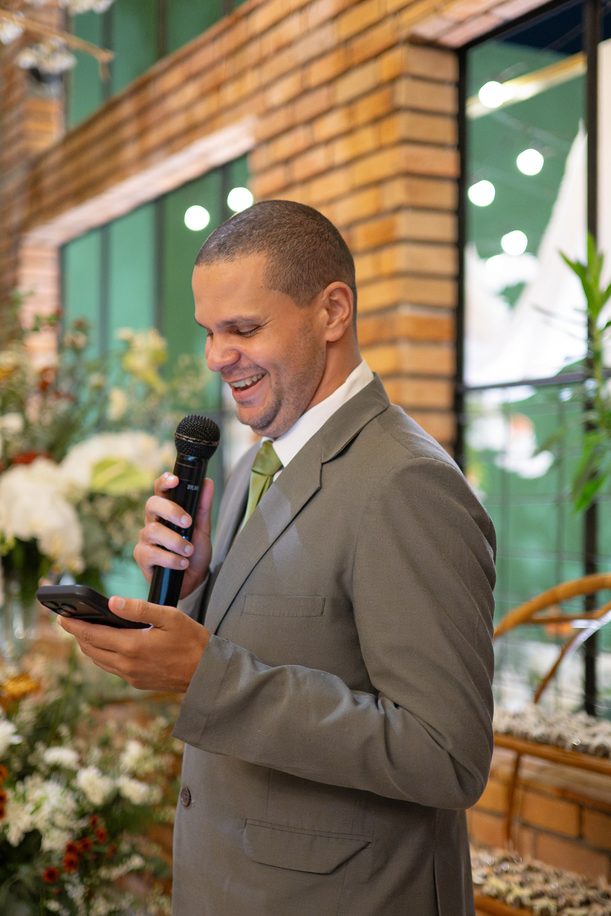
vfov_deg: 38.2
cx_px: 306
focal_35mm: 52
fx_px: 1324
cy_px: 458
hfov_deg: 26.0
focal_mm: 35
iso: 4000
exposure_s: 1/320
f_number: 1.4
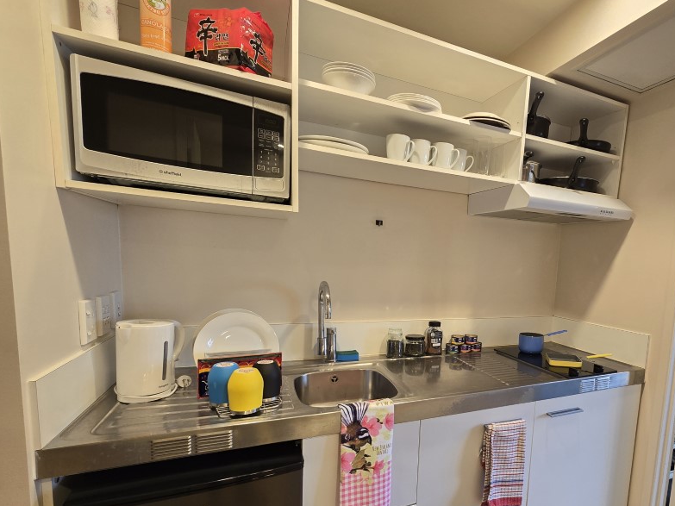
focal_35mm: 17
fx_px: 331
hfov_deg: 88.5
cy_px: 303
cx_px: 438
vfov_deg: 73.9
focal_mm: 2.2
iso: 64
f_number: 2.2
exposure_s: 1/50
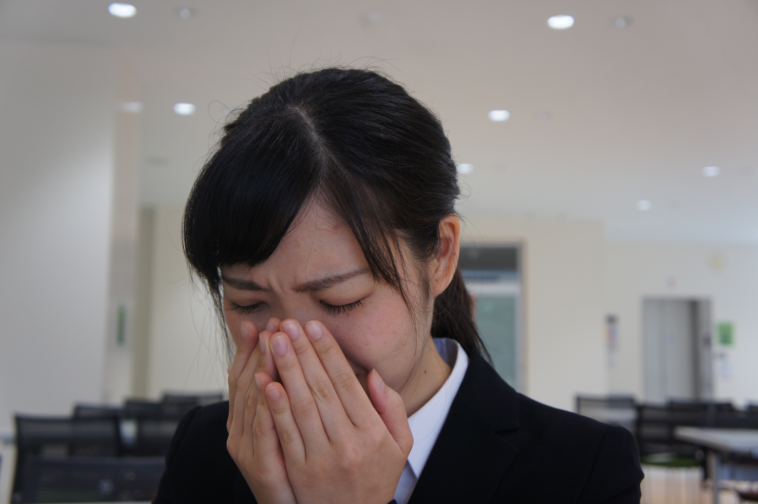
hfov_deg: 40.0
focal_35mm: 50
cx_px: 379
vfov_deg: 27.2
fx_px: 1042
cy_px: 252
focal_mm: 33
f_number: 4.5
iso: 200
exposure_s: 1/60
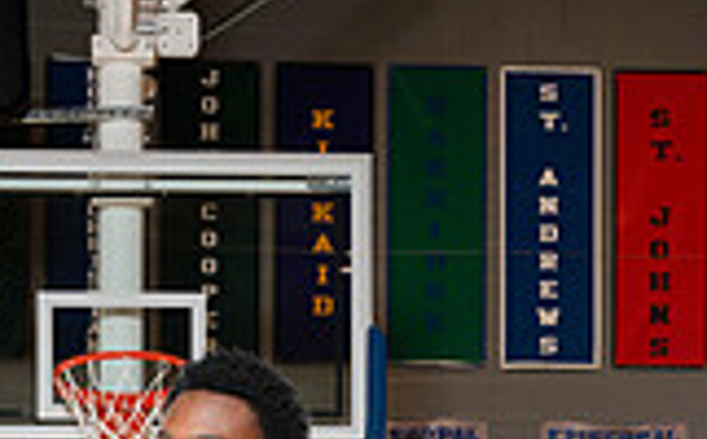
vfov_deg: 11.5
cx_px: 149
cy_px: 979
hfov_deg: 21.2
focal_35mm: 97
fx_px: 1866
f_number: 5.6
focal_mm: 34
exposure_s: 1/250
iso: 400
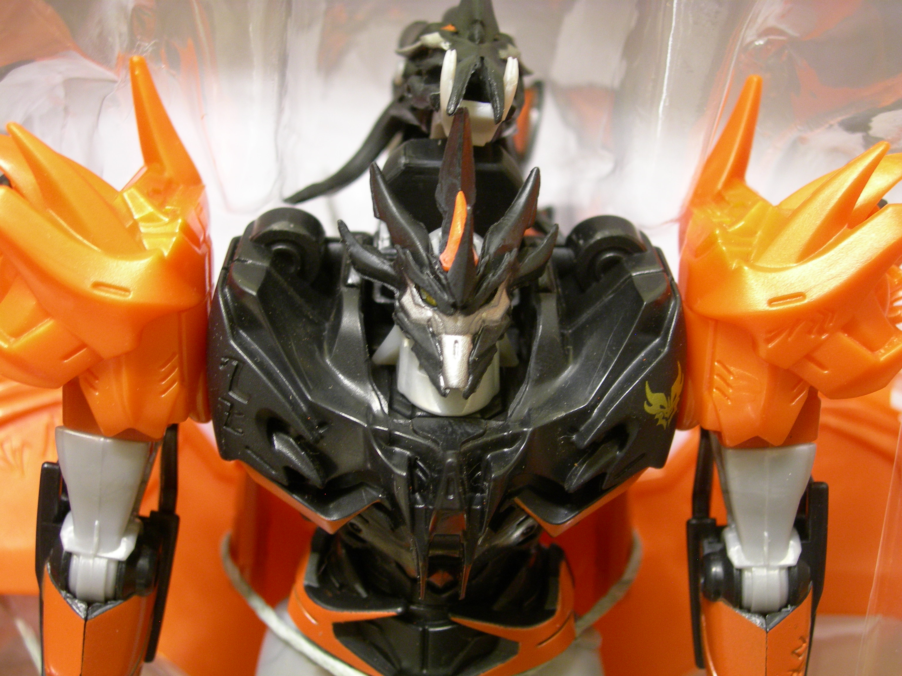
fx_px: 1329
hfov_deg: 37.5
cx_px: 451
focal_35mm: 51
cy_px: 338
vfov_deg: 28.6
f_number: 3.2
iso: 113
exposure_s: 1/3.7
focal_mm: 10.6
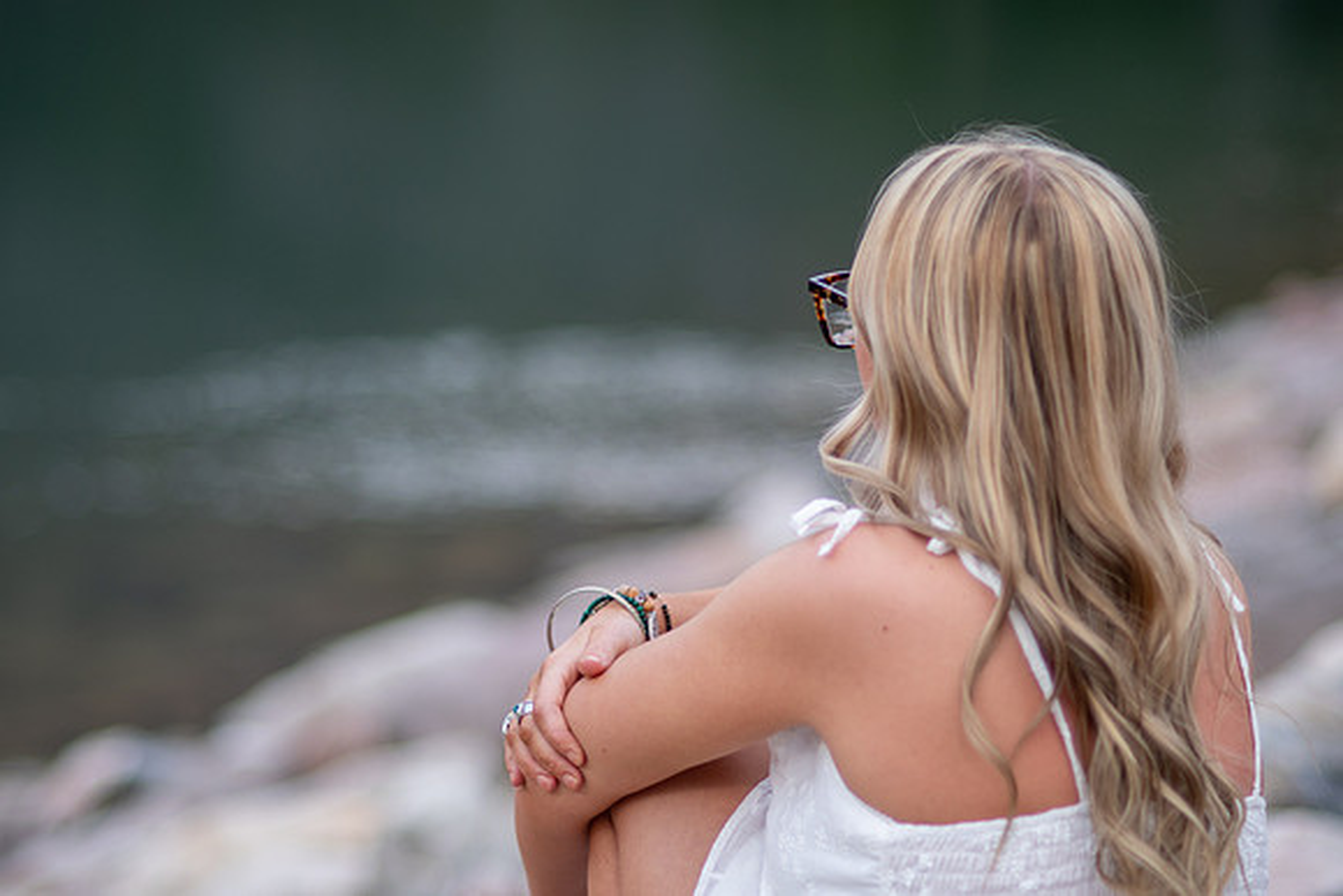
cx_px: 672
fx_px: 4757
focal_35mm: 128
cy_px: 448
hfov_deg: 16.1
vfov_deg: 10.8
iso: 200
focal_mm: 85
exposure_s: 1/1000
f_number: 1.8
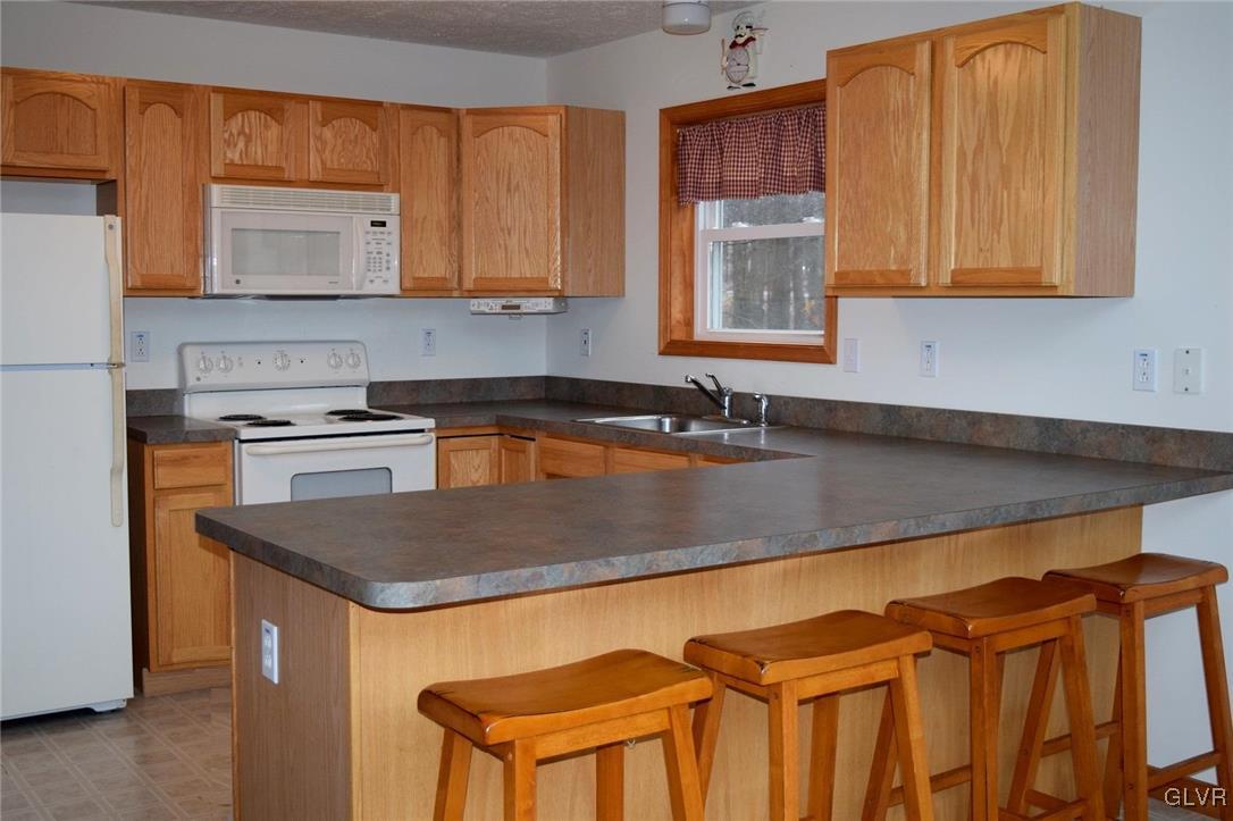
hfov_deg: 49.6
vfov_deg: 34.2
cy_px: 410
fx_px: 1335
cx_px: 616
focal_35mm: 39
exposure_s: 1/60
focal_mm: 26
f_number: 4
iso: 800
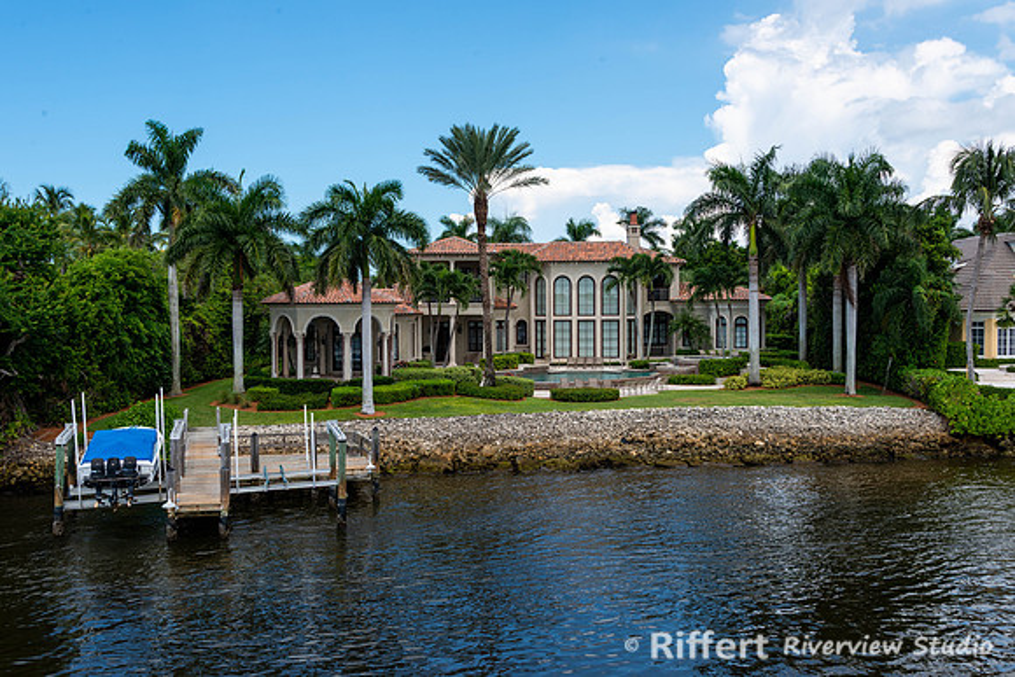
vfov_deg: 35.8
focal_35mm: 37
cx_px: 508
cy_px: 338
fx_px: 1049
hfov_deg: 51.6
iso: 100
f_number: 11
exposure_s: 1/125
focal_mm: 36
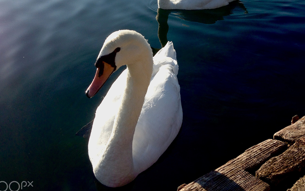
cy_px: 74
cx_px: 165
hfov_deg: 45.2
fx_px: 366
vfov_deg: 29.1
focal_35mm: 44
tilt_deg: -27.9
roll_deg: -2.9
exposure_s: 1/1004
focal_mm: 4.12
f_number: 2.4
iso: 50
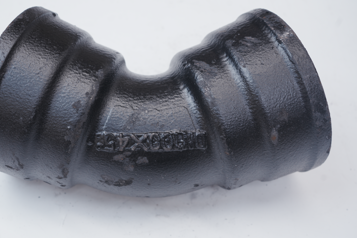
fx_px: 426
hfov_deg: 45.2
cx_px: 143
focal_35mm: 43
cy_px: 143
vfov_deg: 31.1
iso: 125
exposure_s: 1/45
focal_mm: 35
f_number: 5.6
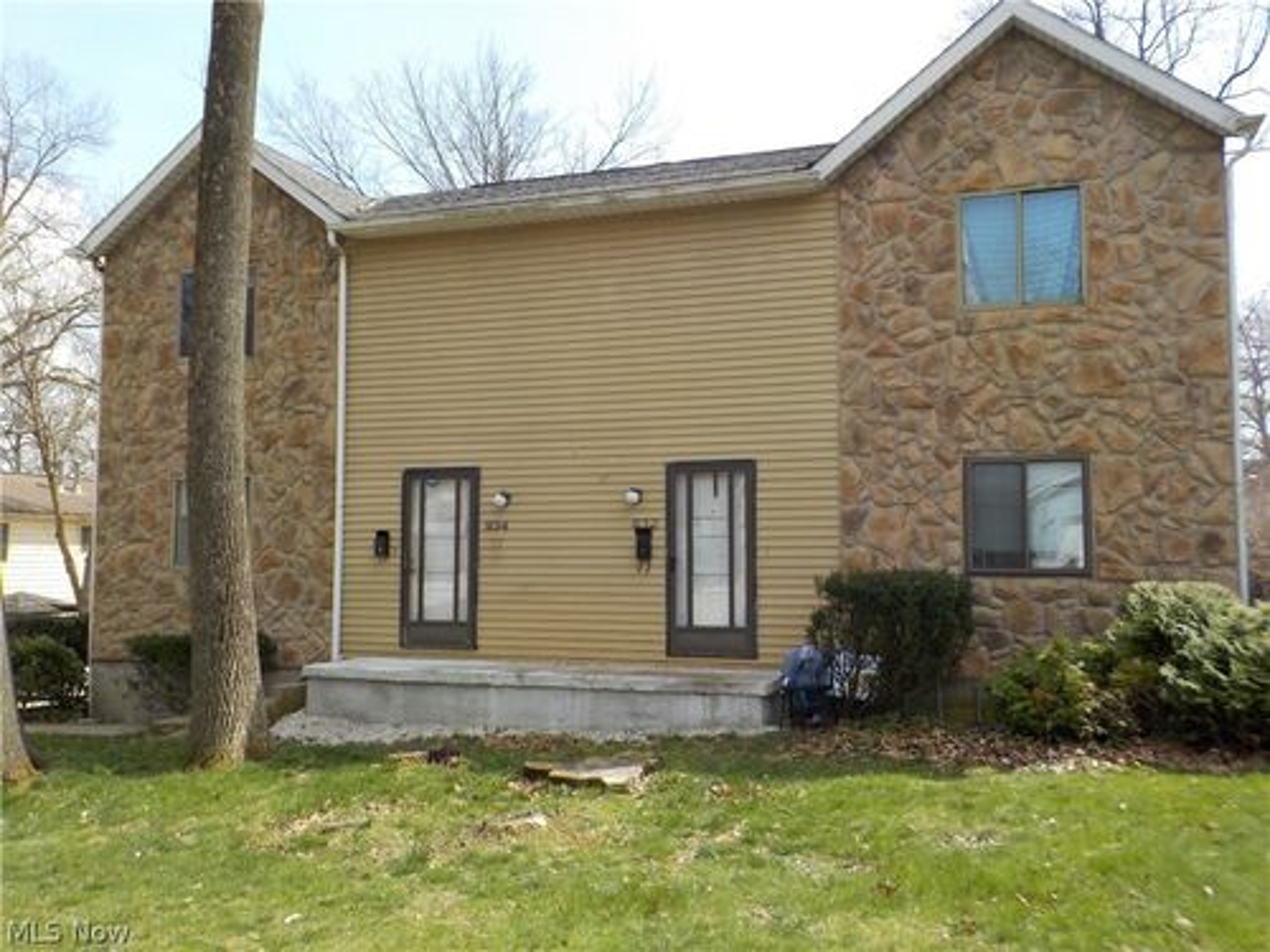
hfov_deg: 60.0
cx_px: 635
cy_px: 476
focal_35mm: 30
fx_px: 1101
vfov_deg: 46.8
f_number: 3.3
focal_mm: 4.1
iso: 125
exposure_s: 1/500
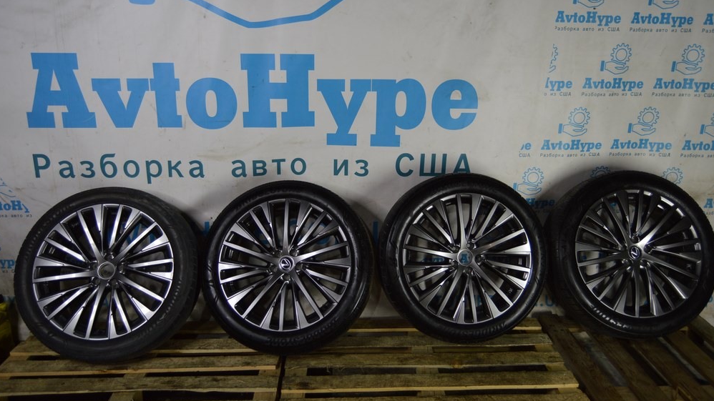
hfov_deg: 66.1
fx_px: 549
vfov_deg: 40.1
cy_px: 184
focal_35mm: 29
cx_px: 358
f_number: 3.5
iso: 450
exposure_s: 1/60
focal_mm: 18
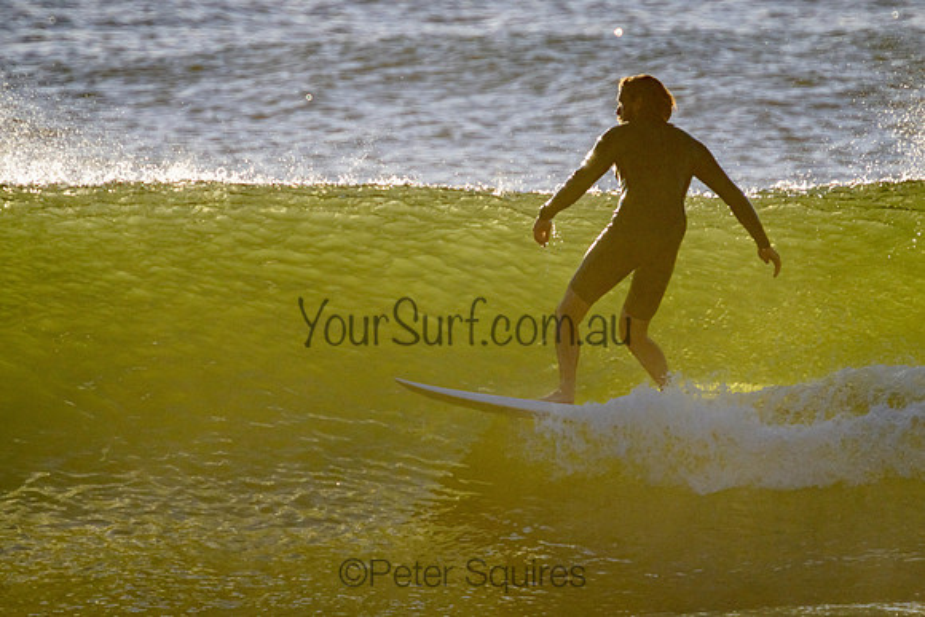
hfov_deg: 1.9
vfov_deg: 1.3
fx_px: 28218
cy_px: 281
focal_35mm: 1098
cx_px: 478
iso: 720
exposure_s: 1/2000
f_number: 11
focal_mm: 800
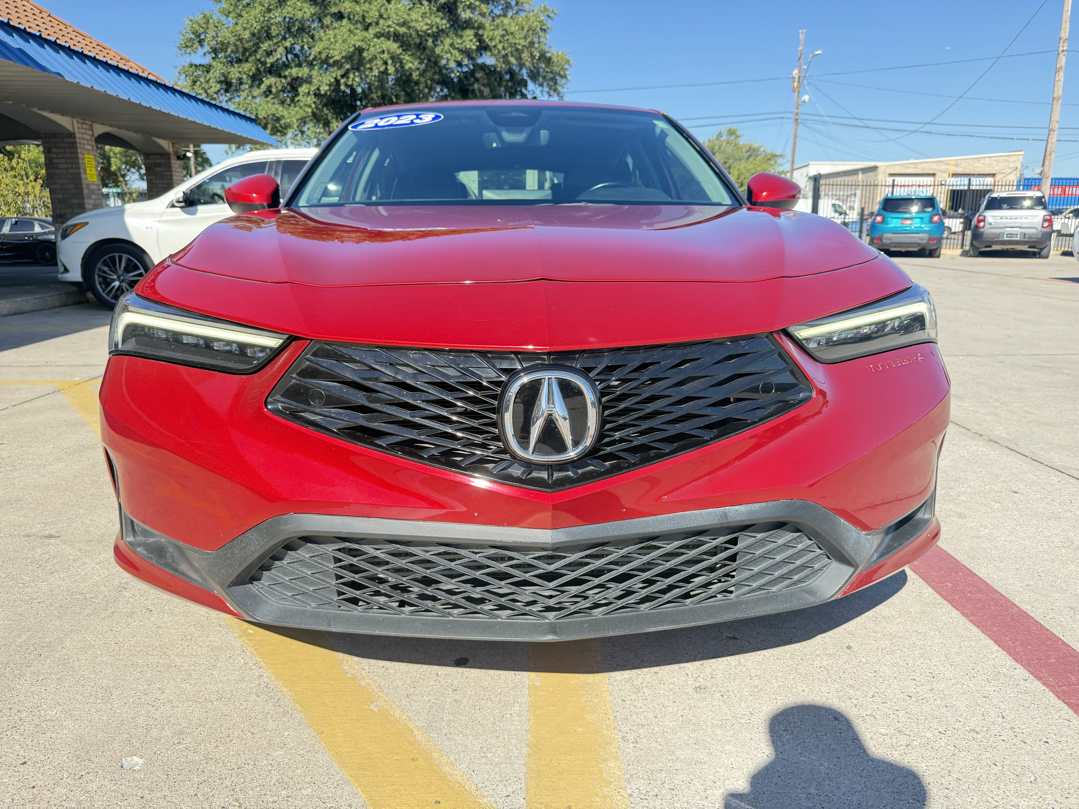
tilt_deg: -12.5
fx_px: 748
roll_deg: +0.2
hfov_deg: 71.6
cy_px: 404
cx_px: 540
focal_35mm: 24
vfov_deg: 56.8
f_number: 1.78
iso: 100
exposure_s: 1/1361
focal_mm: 6.76
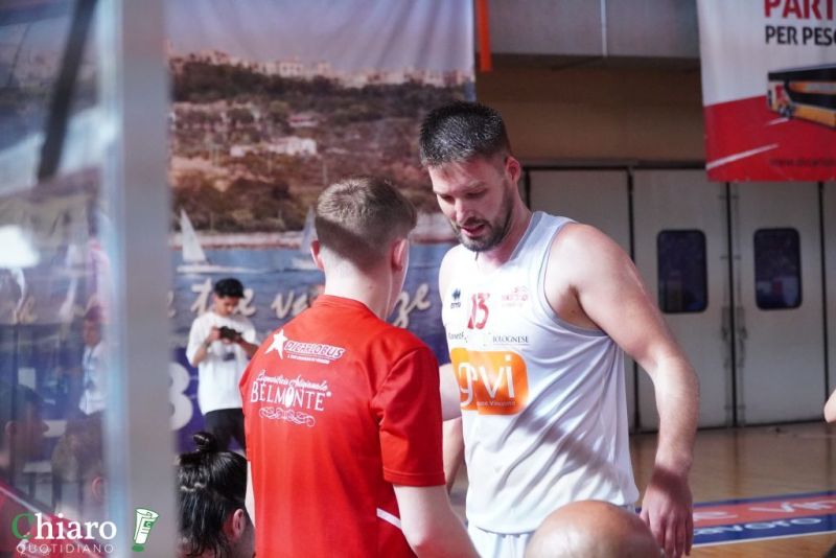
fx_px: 1742
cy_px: 279
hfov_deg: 27.0
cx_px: 418
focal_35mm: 75
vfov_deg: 18.2
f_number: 4
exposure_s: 1/800
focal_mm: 50
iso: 5000
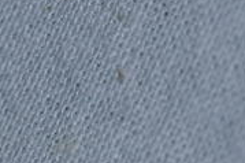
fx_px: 5764
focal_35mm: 848
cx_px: -51
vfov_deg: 1.6
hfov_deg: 2.4
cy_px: 375
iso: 800
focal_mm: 105
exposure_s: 1/60
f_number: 10
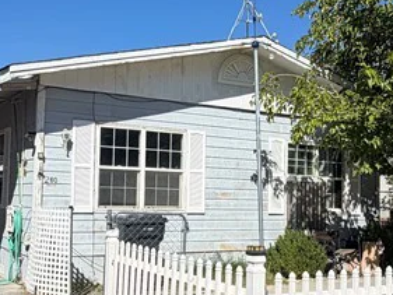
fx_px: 579
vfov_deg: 28.6
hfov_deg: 37.4
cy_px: 161
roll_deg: -1.2
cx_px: 168
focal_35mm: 51
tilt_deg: +3.1
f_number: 2.2
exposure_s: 1/1285
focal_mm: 2.22
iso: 20
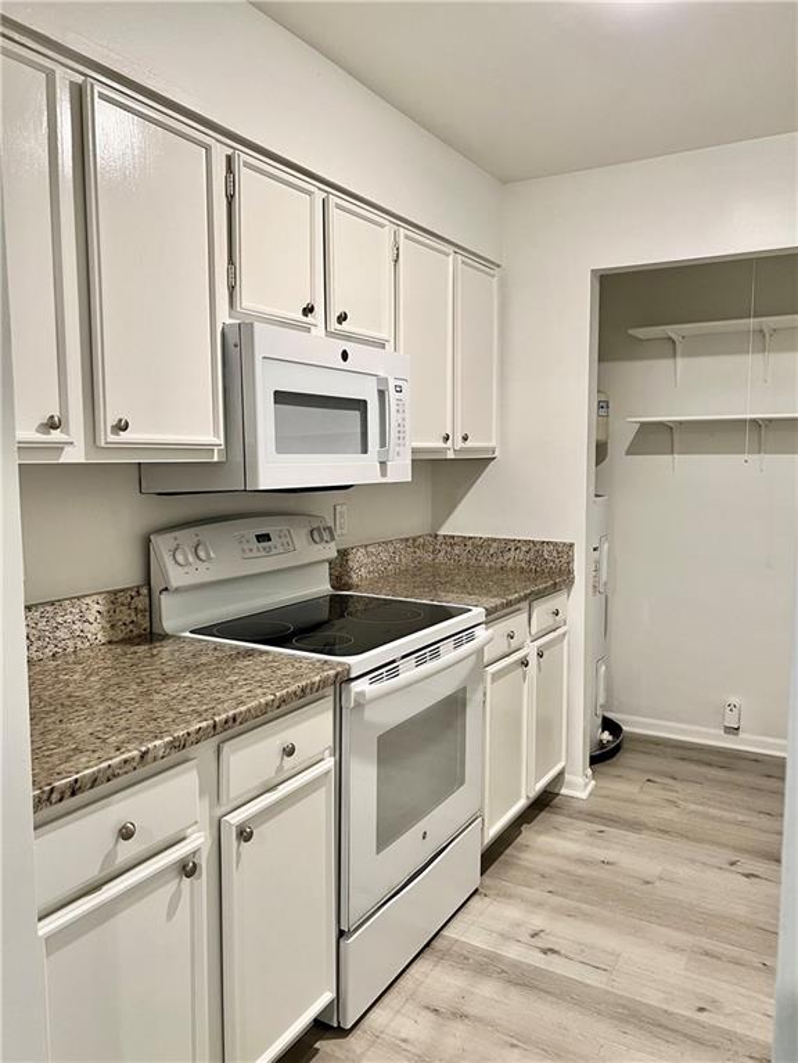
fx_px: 799
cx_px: 399
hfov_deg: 53.1
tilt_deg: -5.5
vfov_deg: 67.3
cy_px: 532
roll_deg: -0.3
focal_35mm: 26
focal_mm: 5.7
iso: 100
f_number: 1.5
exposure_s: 1/60
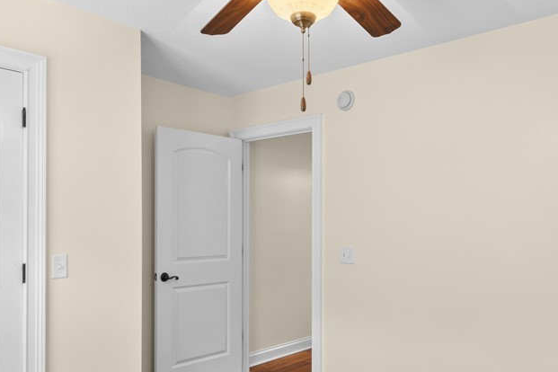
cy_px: 230
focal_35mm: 29
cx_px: 306
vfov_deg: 44.8
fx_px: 448
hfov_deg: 63.8
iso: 250
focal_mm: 11
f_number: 7.1
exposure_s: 2
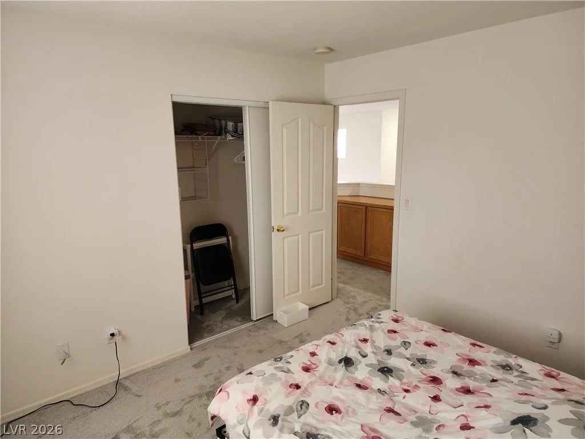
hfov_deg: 73.9
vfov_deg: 58.9
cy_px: 220
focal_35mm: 23
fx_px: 389
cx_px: 292
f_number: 1.8
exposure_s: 1/120
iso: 500
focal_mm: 6.4
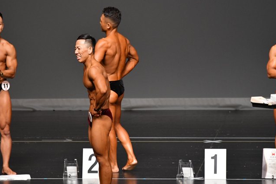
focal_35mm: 368
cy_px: 109
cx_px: 119
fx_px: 2820
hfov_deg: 5.6
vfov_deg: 3.7
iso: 2500
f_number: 5.6
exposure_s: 1/400
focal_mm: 200
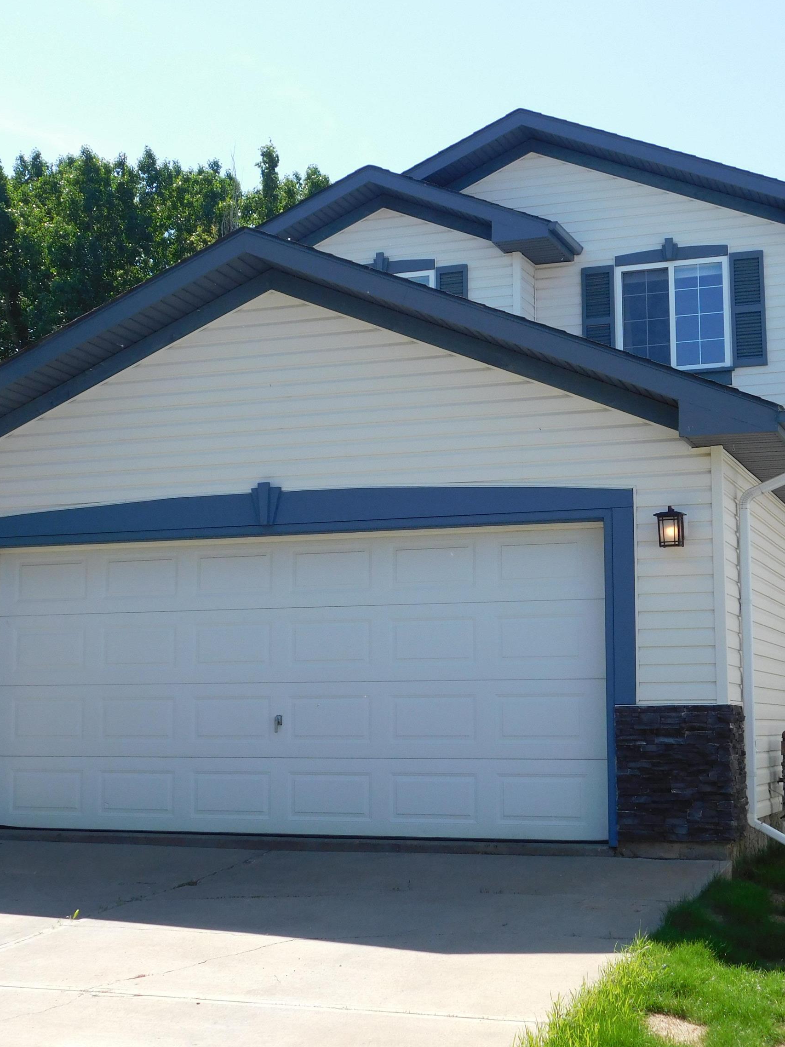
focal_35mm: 54
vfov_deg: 35.5
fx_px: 1633
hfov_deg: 27.0
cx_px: 402
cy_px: 518
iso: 125
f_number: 3.6
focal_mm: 7.1
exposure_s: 1/640
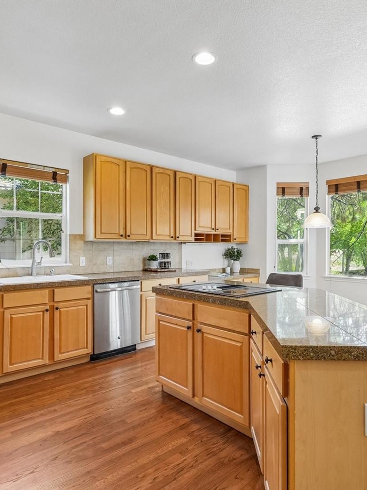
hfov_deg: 61.1
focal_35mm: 22
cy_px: 248
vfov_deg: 76.4
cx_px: 192
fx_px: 311
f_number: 8
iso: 800
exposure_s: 1/10
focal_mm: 10
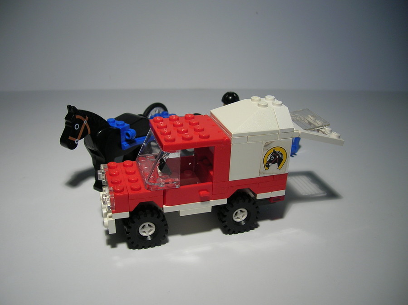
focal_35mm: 34
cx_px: 204
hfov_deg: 54.0
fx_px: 400
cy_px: 152
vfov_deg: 41.7
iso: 50
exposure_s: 1/49.5
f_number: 2.9
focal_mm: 5.7
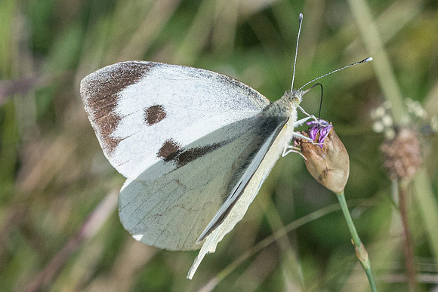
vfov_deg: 2.0
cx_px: 201
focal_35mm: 674
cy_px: 180
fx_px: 8204
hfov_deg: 3.1
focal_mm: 150
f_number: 10
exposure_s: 1/1600
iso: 800
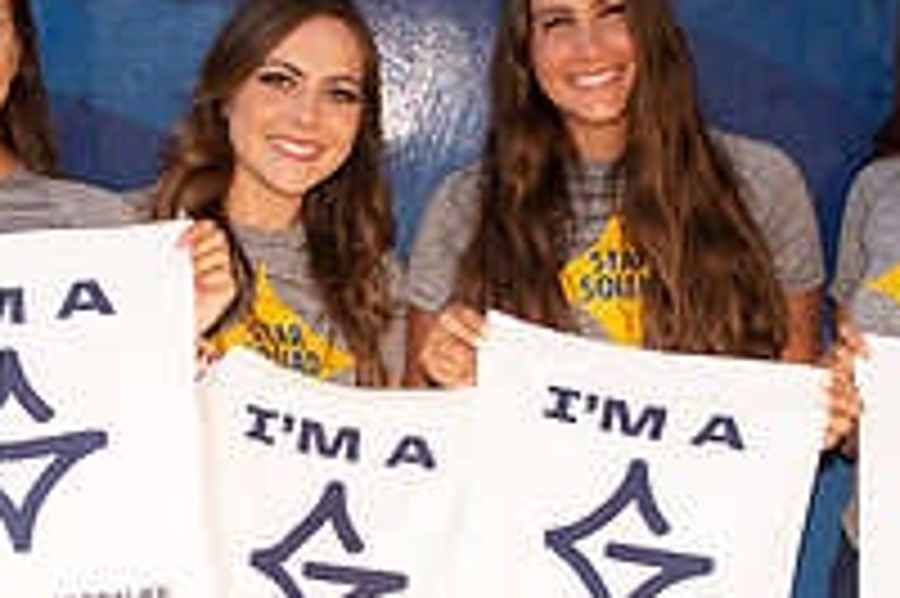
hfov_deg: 20.2
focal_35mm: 101
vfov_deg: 13.4
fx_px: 2523
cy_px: 576
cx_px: 305
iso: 200
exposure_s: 1/400
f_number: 5.6
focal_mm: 28
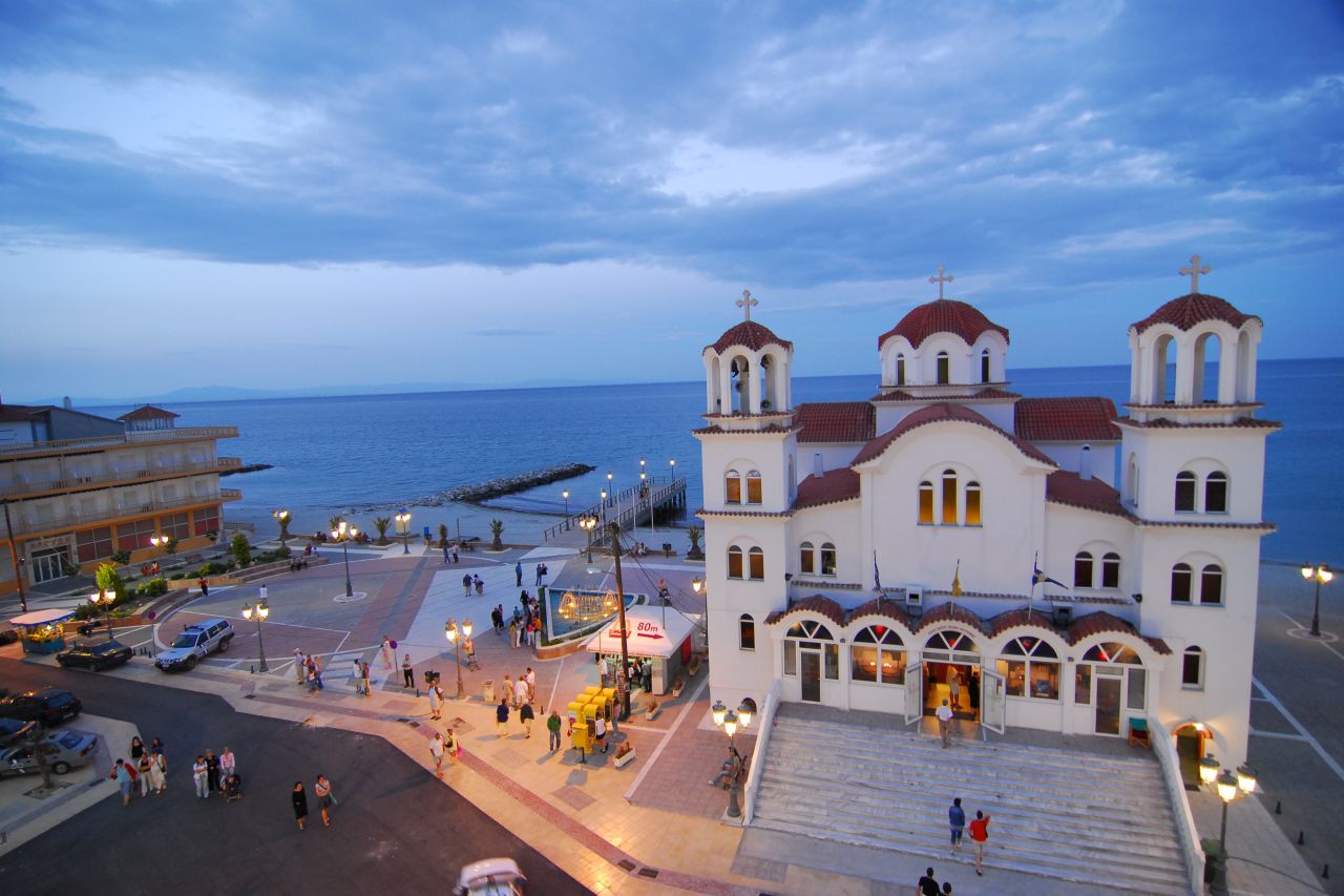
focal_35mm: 18
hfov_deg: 90.0
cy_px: 448
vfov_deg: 67.4
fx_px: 672
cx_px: 672
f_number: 4
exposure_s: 1/10
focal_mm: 12
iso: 400
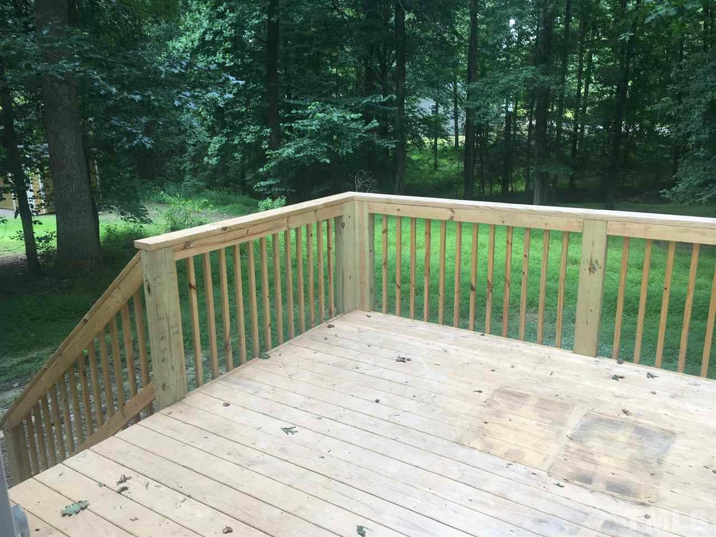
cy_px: 268
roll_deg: +0.4
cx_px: 358
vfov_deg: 48.2
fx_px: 600
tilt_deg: -13.9
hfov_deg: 61.7
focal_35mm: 29
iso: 32
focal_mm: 4.15
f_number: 2.2
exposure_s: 1/120
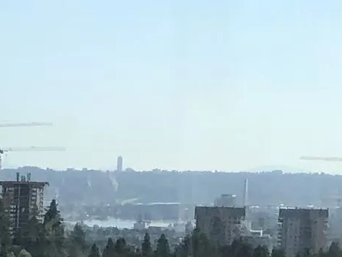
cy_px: 295
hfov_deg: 8.4
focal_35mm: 187
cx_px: -776
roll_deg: +0.2
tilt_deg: -4.3
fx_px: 1848
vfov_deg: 7.9
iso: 20
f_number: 1.8
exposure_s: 1/1517
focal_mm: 3.99
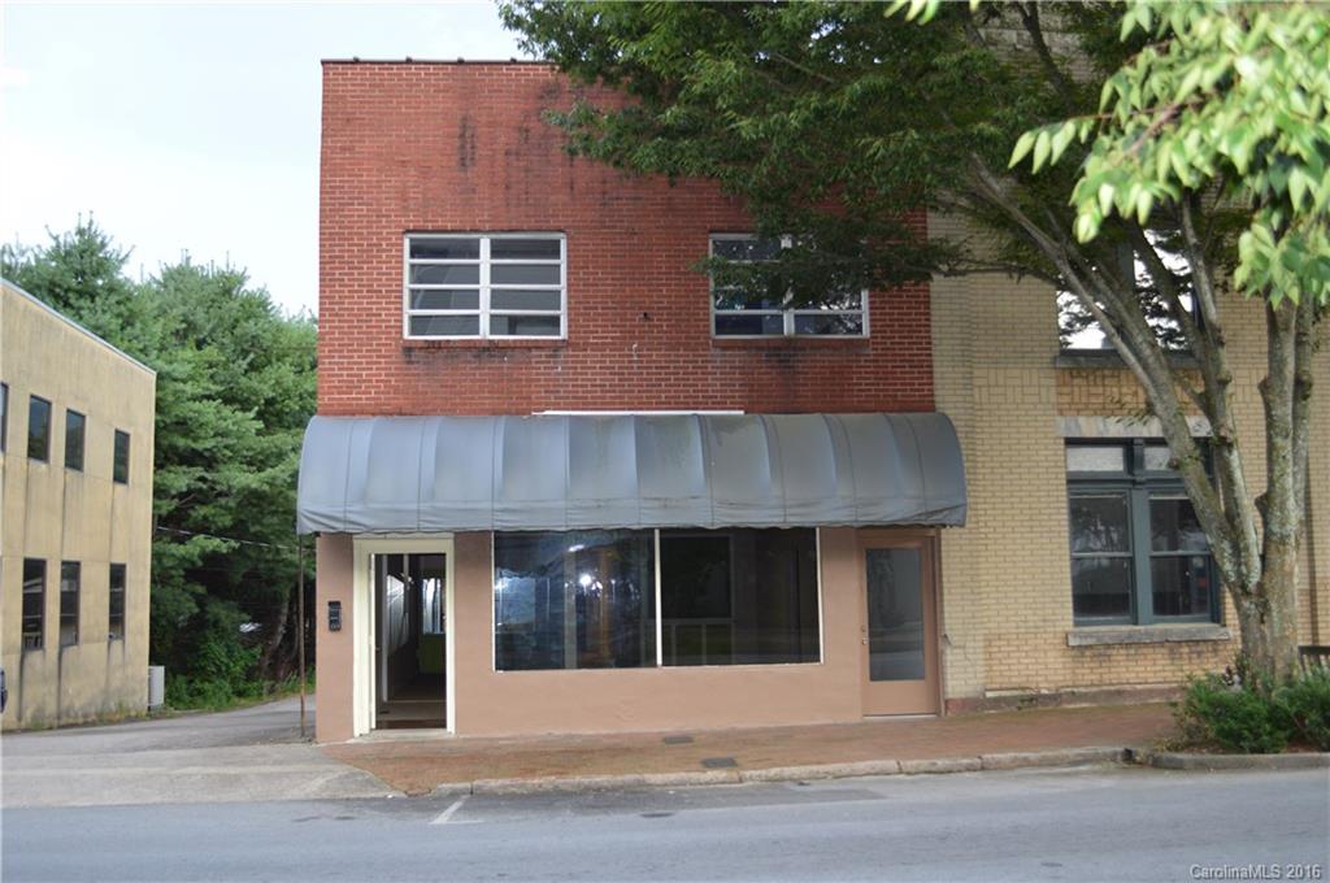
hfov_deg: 53.2
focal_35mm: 36
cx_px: 665
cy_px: 442
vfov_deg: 36.8
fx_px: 1328
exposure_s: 1/125
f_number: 4
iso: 360
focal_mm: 24
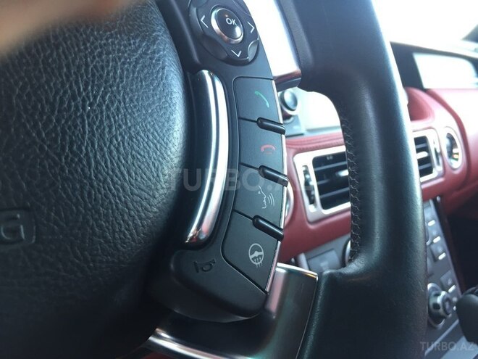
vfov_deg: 48.2
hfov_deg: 61.7
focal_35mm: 29
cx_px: 239
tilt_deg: -9.8
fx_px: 400
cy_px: 180
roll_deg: +0.7
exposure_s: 1/33
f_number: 2.2
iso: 80
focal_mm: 4.15
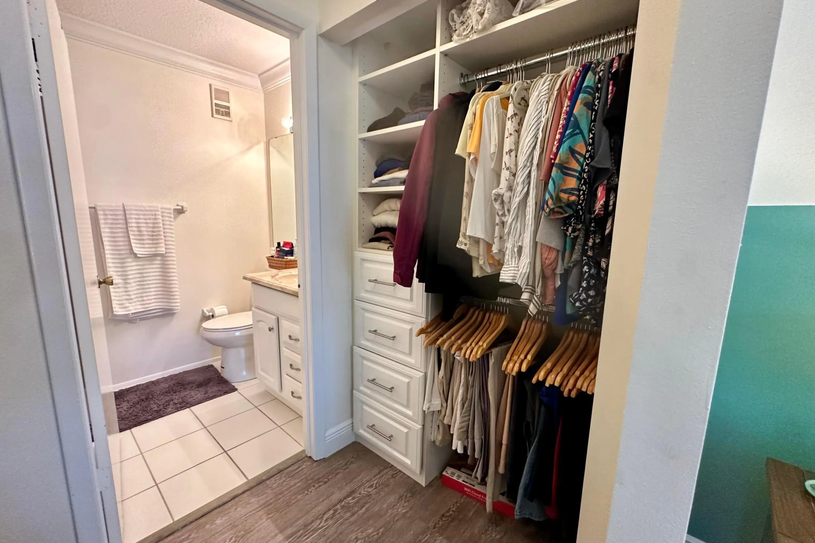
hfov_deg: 100.4
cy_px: 272
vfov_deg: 77.3
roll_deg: -1.8
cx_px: 404
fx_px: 340
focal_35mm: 15
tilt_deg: -9.9
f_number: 2.2
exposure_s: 1/60
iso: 320
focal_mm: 2.22
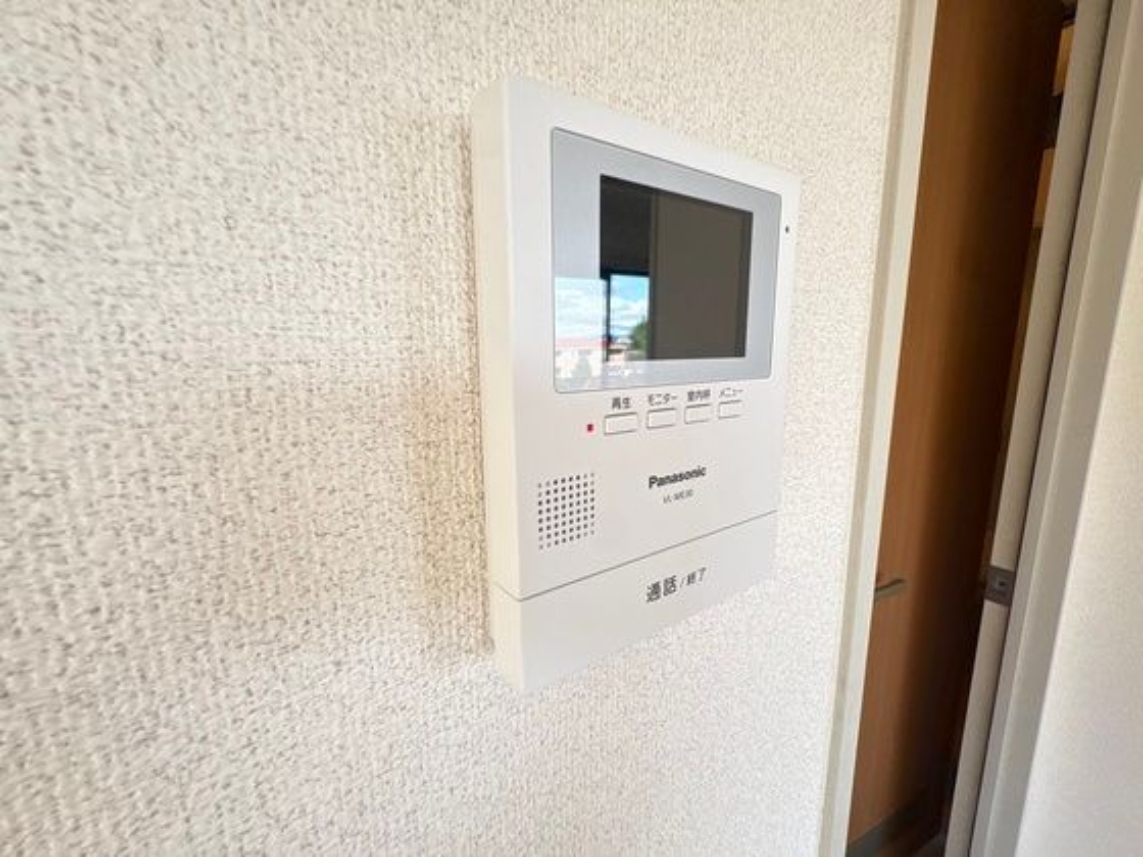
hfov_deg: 102.1
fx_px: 462
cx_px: 572
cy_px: 428
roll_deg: +1.8
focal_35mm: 14
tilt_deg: -16.5
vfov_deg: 85.7
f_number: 2.2
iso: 50
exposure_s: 1/99
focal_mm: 2.22
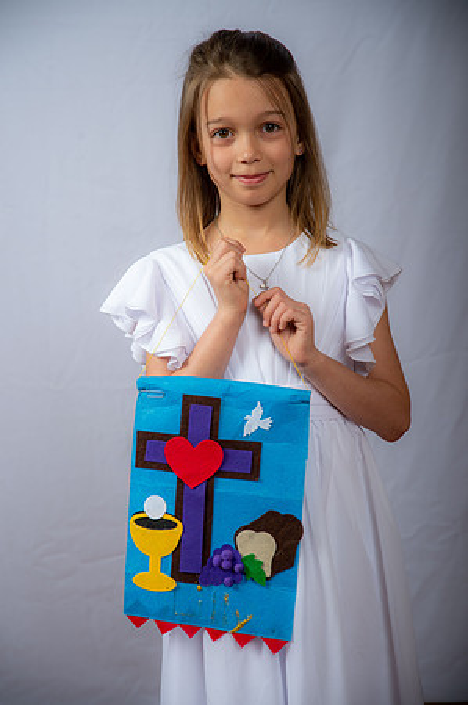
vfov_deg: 23.9
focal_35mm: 85
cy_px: 352
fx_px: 1661
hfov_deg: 16.0
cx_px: 234
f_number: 6.3
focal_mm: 85
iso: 250
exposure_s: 1/200
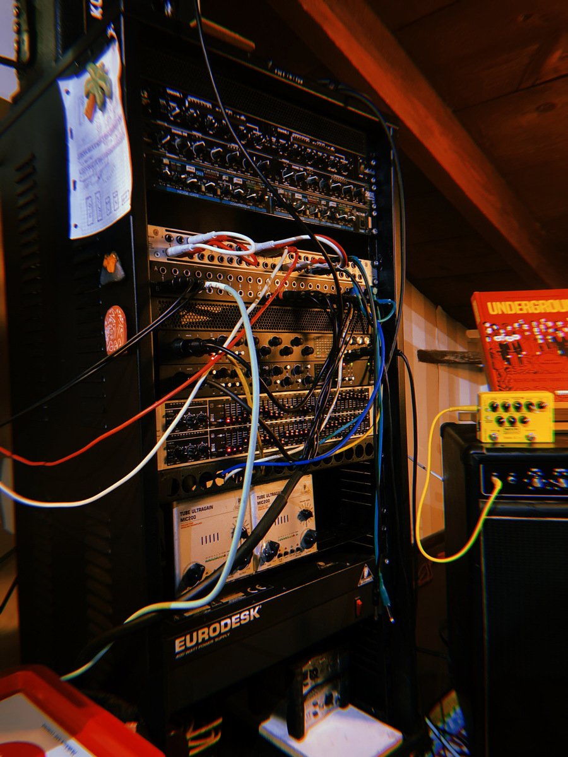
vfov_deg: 67.3
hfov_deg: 53.1
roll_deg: +2.8
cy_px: 378
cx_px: 284
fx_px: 569
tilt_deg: -0.6
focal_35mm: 26
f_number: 1.8
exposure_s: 1/25
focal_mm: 4.25
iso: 1000
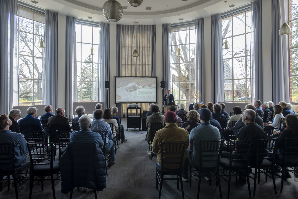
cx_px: 149
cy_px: 100
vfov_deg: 57.2
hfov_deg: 78.6
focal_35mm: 22
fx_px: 182
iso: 1600
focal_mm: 22
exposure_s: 1/200
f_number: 8
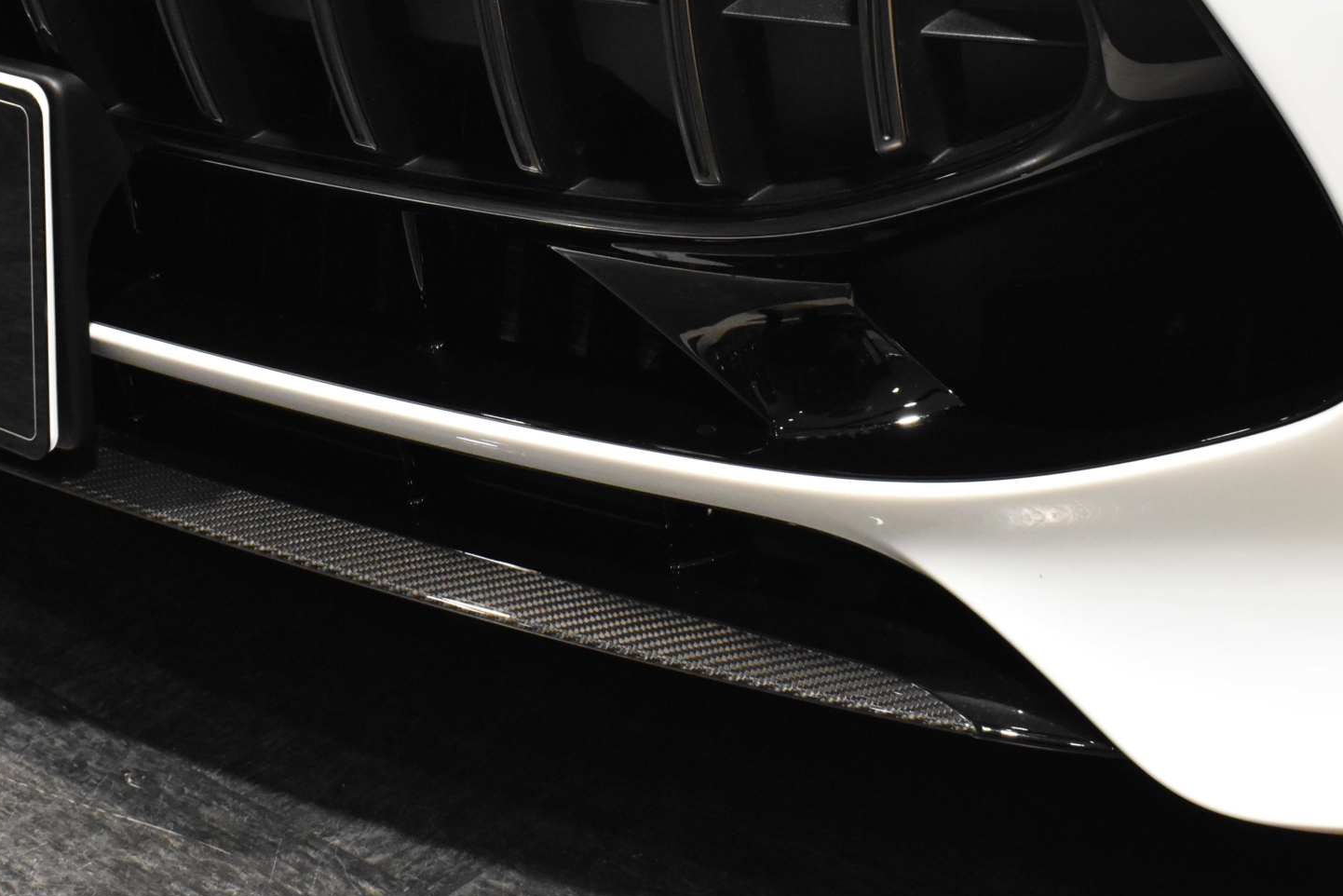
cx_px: 494
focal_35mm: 72
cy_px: 176
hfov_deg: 28.0
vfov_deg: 18.8
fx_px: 2682
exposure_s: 1/40
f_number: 8
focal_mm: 27
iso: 2500
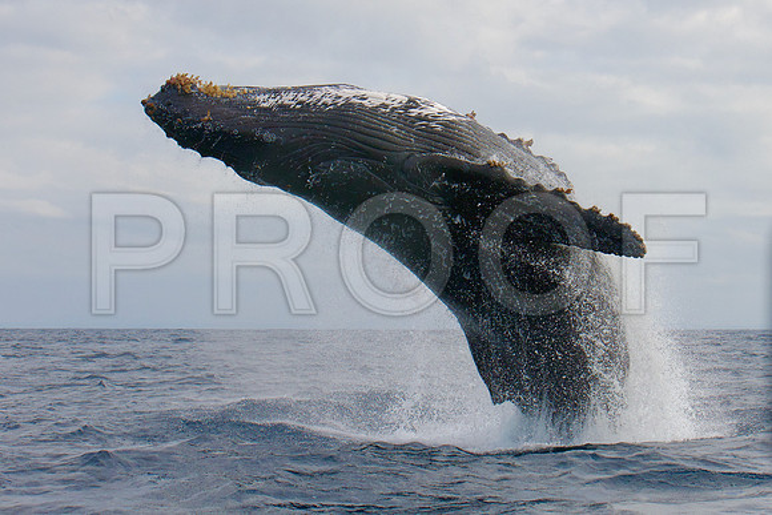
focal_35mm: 70
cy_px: 258
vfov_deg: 19.5
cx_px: 386
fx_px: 1501
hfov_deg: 28.8
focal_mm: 70
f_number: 9
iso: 400
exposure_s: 1/2500
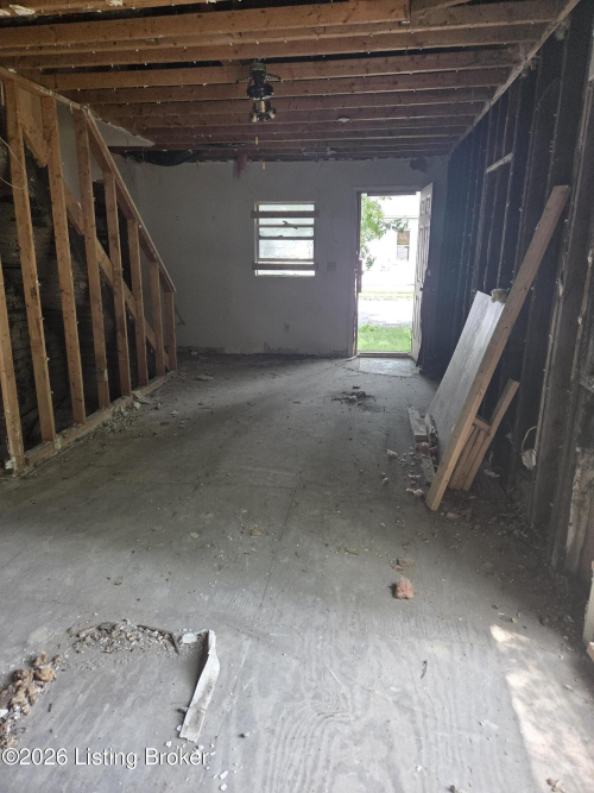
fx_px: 526
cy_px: 396
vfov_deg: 73.9
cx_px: 297
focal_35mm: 23
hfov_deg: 58.9
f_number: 1.8
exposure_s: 1/180
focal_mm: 5.4
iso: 100
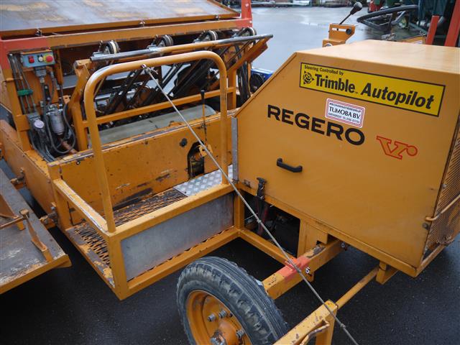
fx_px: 372
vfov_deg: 49.7
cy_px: 172
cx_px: 230
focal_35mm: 28
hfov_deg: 63.4
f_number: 3.5
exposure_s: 1/80
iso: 100
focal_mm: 14
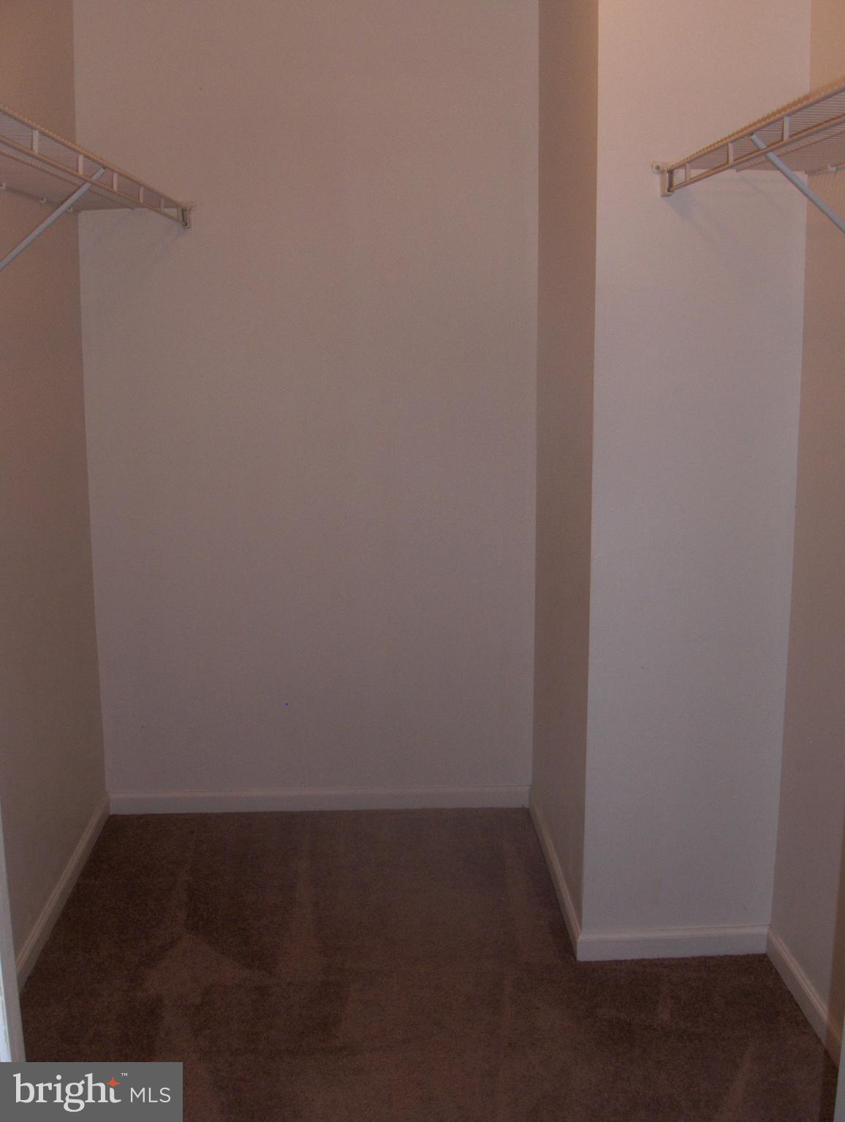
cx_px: 422
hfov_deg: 36.9
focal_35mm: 39
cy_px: 561
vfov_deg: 47.8
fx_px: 1267
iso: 100
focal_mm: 8
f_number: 4.8
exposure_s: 1/60
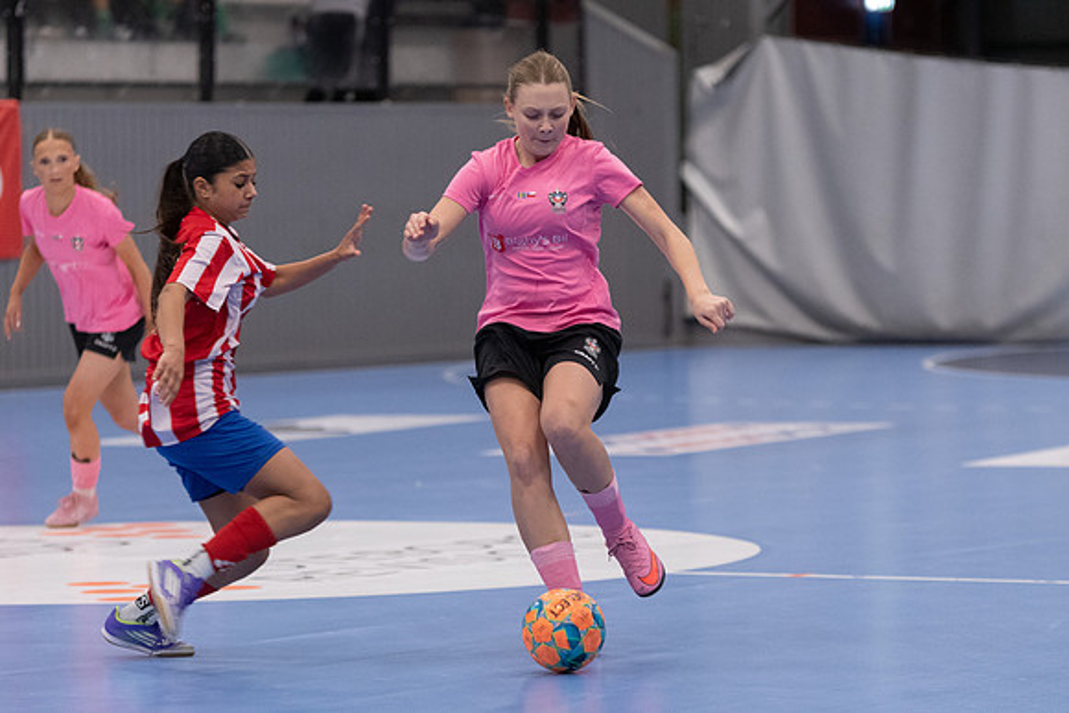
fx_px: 5791
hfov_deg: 10.5
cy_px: 356
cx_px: 534
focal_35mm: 195
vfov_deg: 7.0
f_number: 3.2
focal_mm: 130
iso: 3200
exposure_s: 1/640
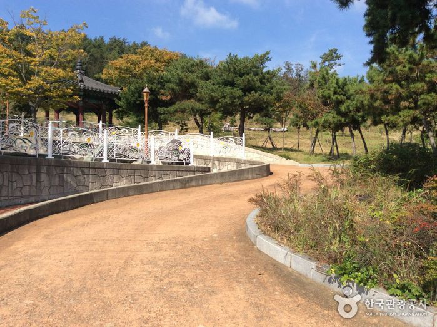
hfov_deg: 55.4
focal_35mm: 33
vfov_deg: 42.8
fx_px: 416
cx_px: 218
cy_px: 164
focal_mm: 3.3
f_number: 2.4
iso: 32
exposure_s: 1/1167
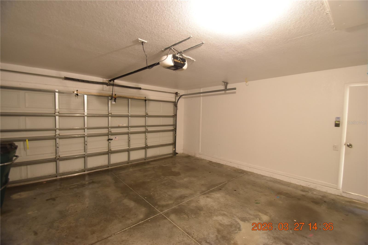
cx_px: 184
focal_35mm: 15
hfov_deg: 100.4
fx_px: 153
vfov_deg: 77.3
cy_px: 122
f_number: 3.5
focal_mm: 10
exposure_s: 1/8
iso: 800
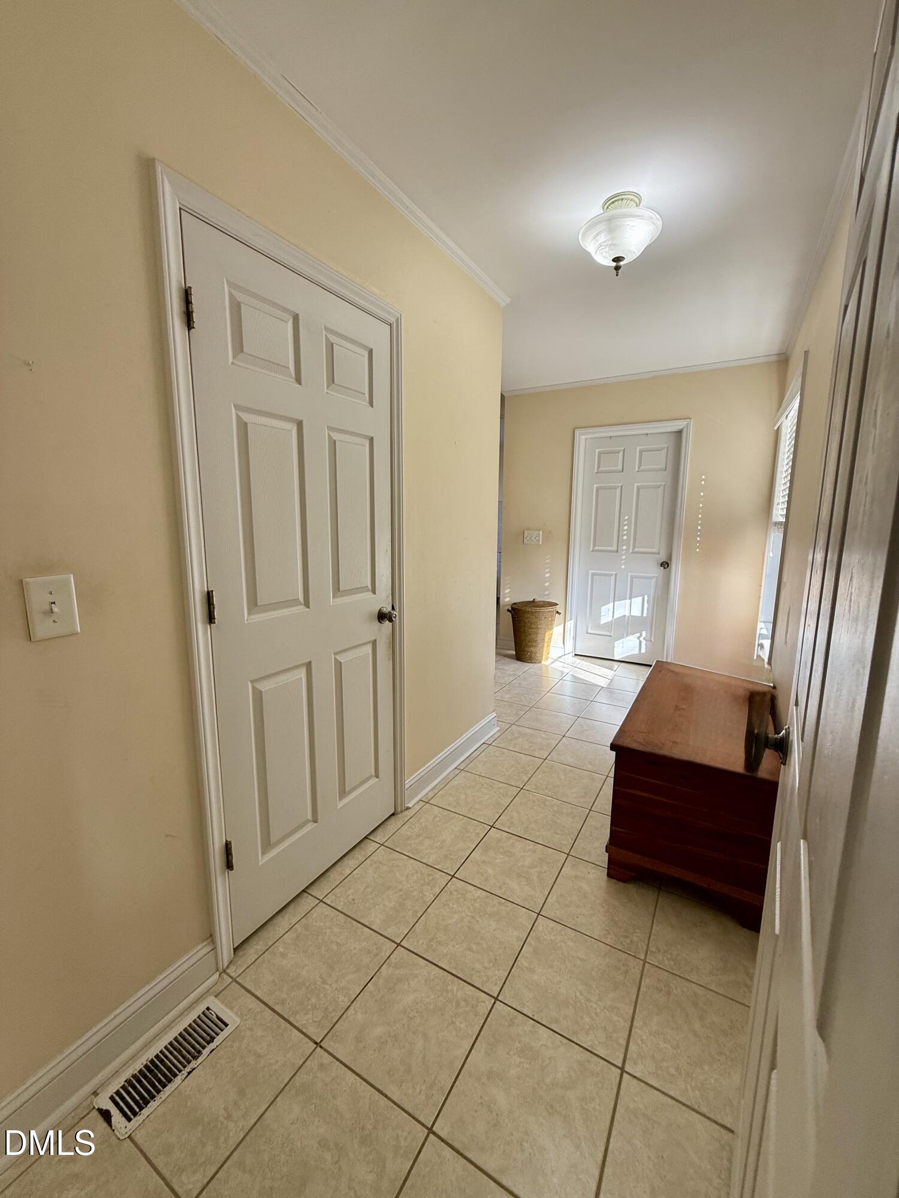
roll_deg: -1.3
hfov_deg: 85.7
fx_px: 485
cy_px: 599
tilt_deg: -8.8
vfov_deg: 102.1
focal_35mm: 14
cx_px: 450
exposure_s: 1/104
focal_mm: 2.22
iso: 64
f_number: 2.2
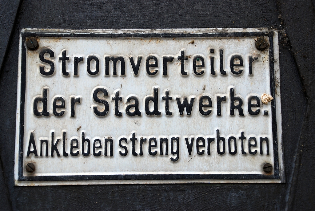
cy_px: 106
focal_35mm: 75
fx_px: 657
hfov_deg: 27.0
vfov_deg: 18.2
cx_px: 158
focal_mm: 50
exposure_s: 1/160
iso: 200
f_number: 6.3
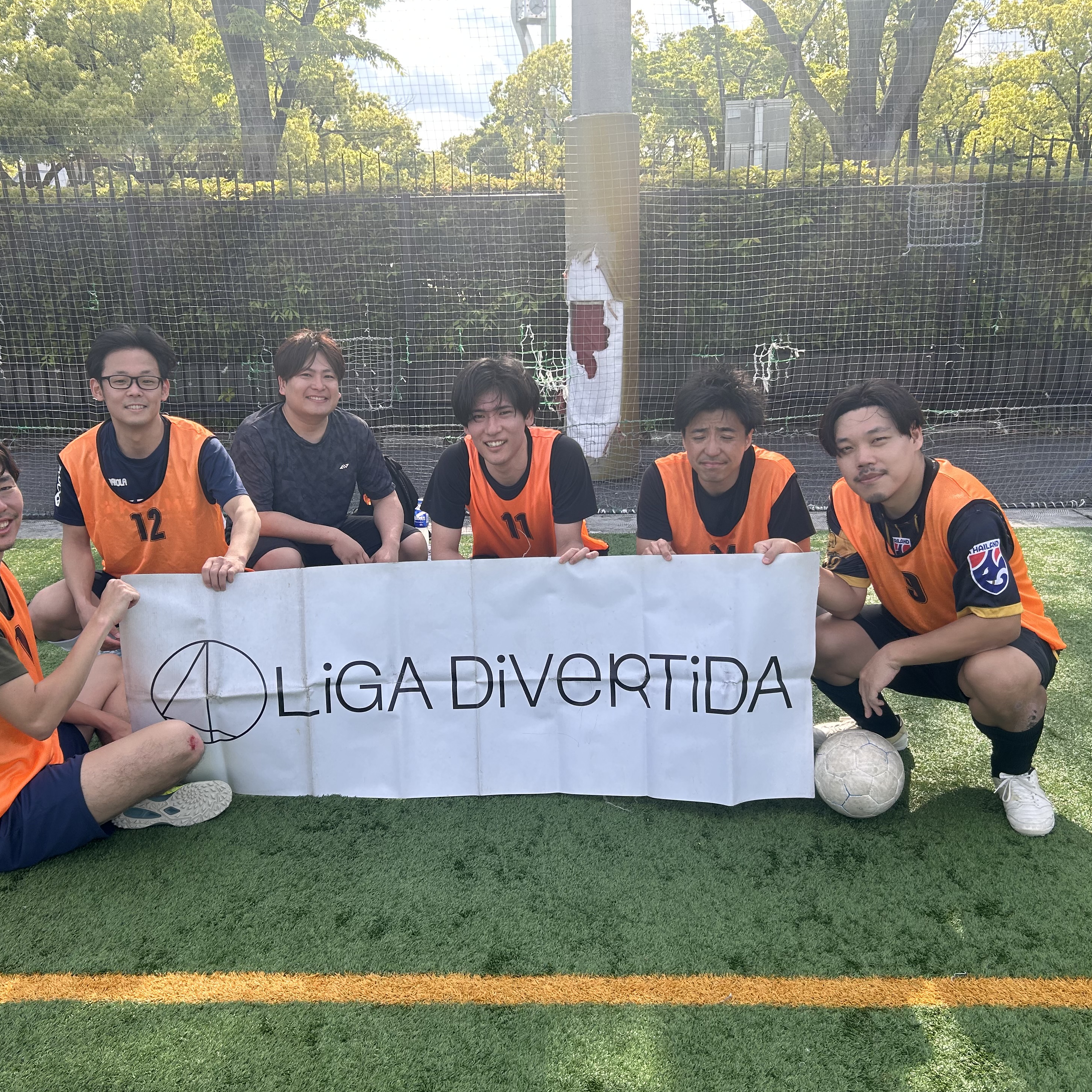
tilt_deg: -15.6
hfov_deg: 51.1
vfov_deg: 51.1
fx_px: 1142
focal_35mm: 32
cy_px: 568
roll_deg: +1.8
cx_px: 506
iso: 50
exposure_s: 1/1196
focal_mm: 5.7
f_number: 1.5
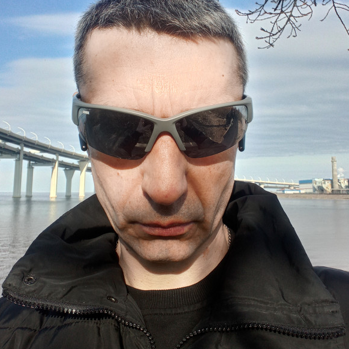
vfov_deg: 48.0
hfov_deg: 48.4
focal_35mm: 34
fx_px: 388
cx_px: 176
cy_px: 131
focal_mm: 2.75
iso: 110
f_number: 2
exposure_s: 1/627
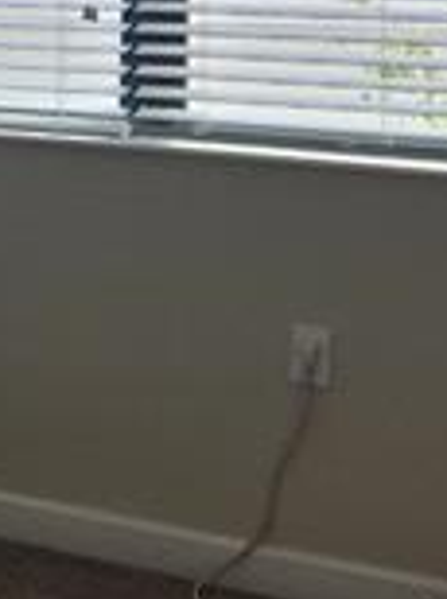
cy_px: -70
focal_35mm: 115
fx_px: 1986
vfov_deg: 16.6
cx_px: -459
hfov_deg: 11.5
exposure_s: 1/180
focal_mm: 5.4
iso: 40
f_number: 1.8
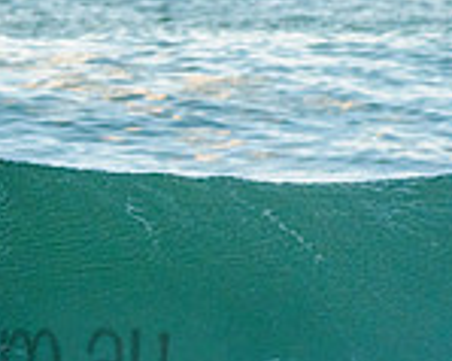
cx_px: -152
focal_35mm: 1829
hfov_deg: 1.1
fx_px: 24451
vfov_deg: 0.8
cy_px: 317
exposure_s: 1/1600
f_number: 5.6
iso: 800
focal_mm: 500
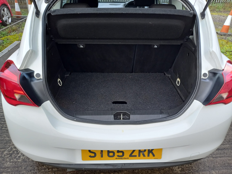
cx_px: 116
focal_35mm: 25
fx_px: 168
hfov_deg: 69.4
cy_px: 87
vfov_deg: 54.9
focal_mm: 4.6
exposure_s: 1/60
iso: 160
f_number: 2
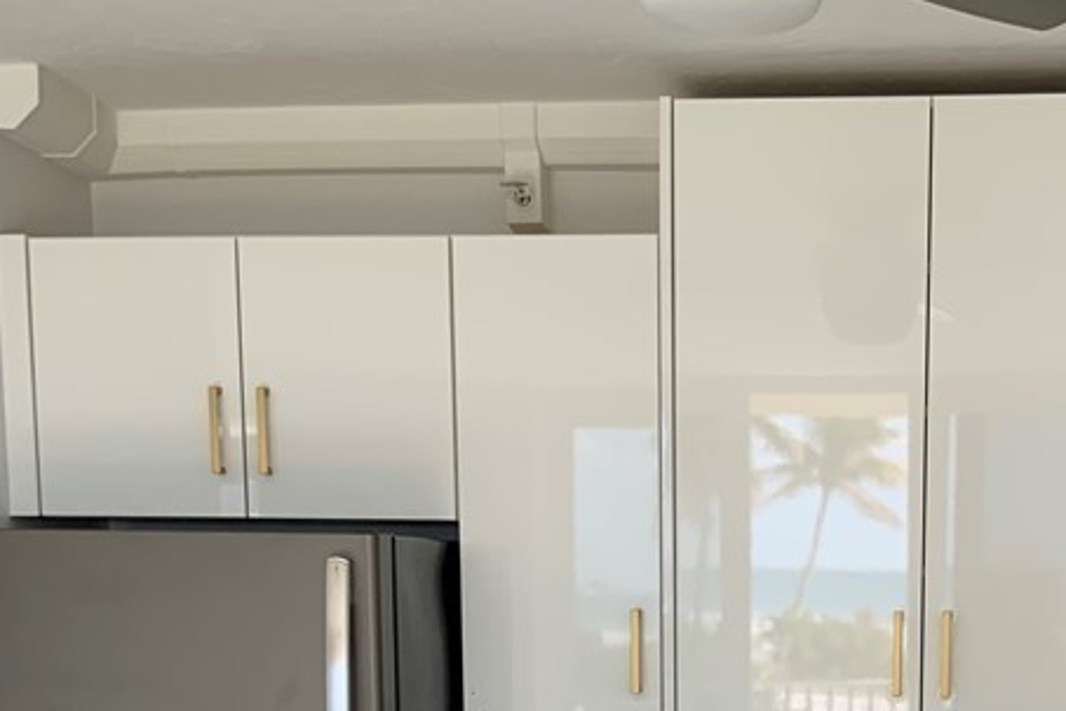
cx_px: 810
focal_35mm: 68
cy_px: 880
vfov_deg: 18.8
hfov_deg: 29.2
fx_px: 2014
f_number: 1.8
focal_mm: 3
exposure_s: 1/120
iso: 20
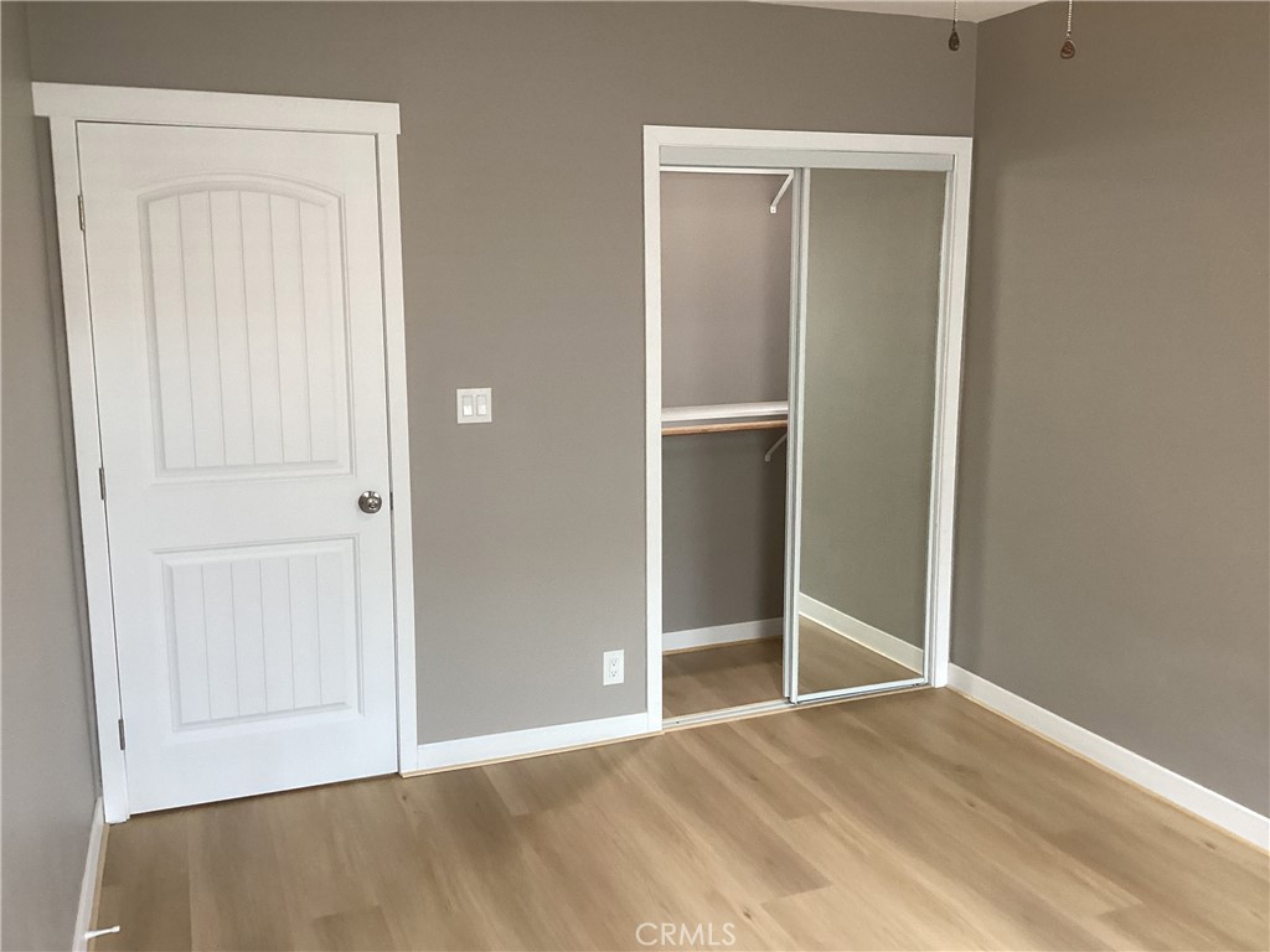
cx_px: 635
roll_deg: +0.7
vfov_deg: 45.4
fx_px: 1137
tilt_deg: -10.3
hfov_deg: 58.4
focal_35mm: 31
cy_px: 476
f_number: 2.4
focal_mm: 3.3
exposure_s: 1/60
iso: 200
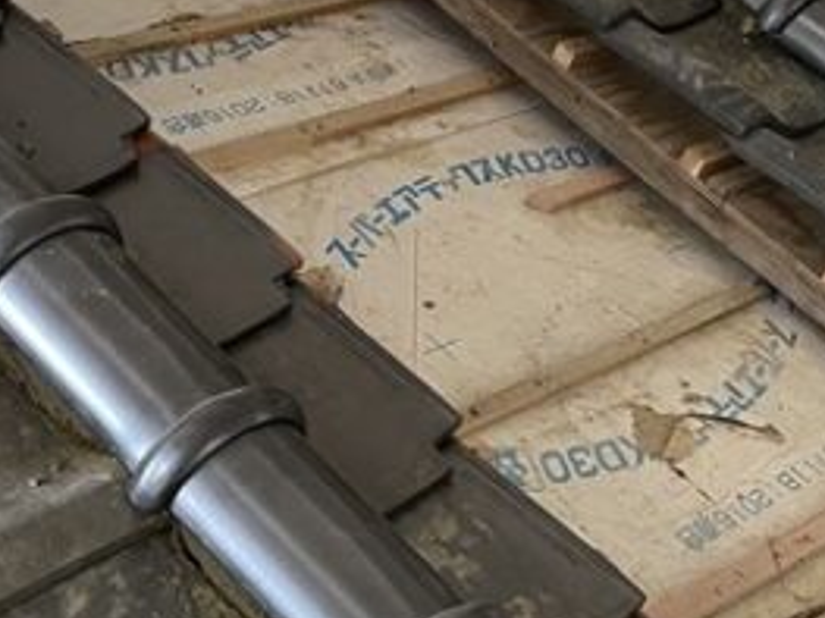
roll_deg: -1.0
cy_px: 336
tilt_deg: -23.4
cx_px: 342
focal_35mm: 76
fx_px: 1810
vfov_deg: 19.4
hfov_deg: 25.6
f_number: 1.6
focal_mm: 5.1
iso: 500
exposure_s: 1/60
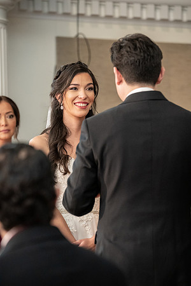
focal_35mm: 151
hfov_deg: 9.1
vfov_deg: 13.6
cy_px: 143
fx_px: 1202
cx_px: 96
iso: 8000
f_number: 4
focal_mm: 151
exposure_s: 1/125
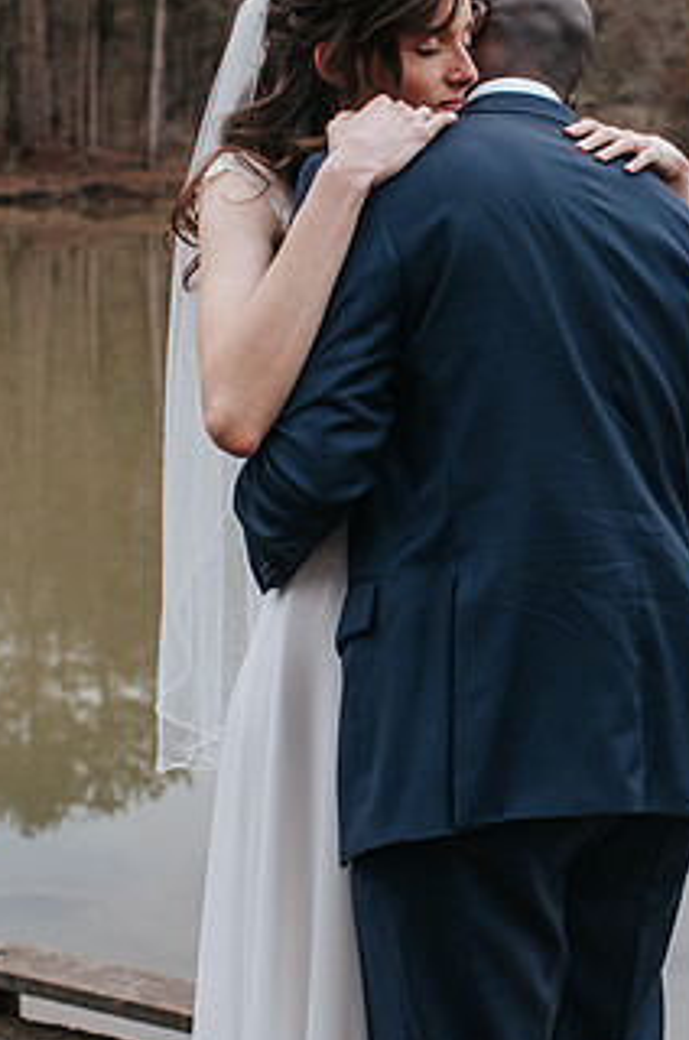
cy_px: 488
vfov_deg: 27.4
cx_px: 604
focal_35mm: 74
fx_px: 2134
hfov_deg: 18.1
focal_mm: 35
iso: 320
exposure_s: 1/200
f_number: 3.2
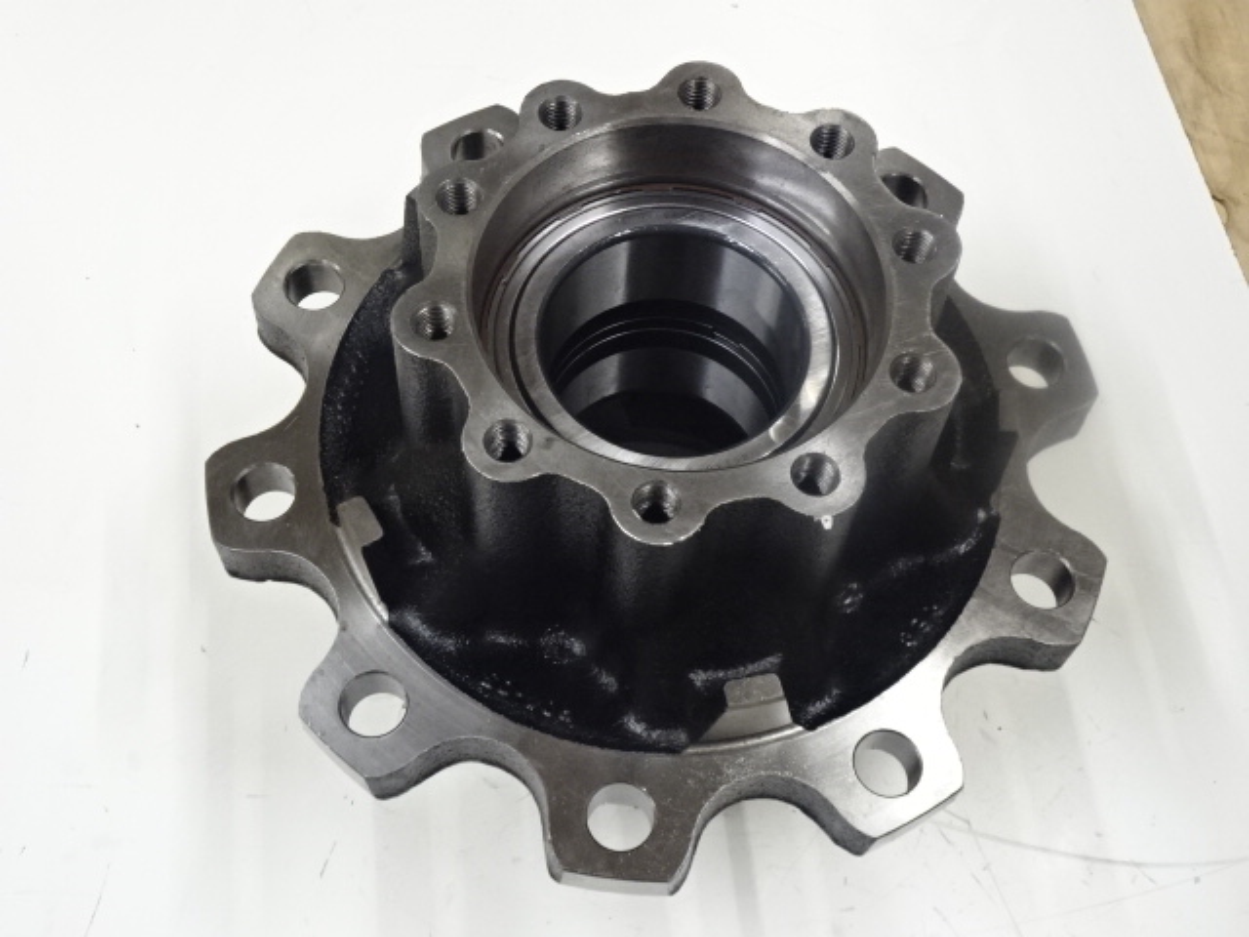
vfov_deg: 39.7
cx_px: 624
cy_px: 468
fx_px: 1299
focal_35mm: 36
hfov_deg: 51.4
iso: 800
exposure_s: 1/40
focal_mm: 6.17
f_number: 4
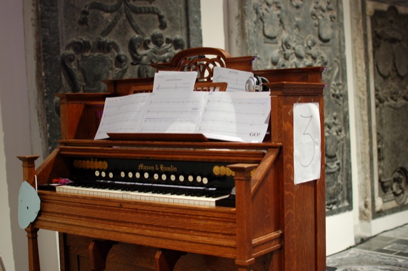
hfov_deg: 37.9
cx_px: 204
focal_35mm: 52
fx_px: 594
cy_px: 136
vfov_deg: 25.7
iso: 800
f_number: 2.8
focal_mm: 35
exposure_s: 1/30
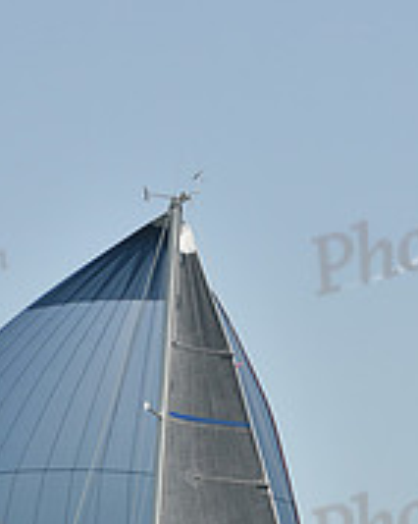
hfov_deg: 7.2
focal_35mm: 214
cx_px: 160
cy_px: 686
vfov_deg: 8.9
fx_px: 3315
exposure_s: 1/640
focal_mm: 70
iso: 250
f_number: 5
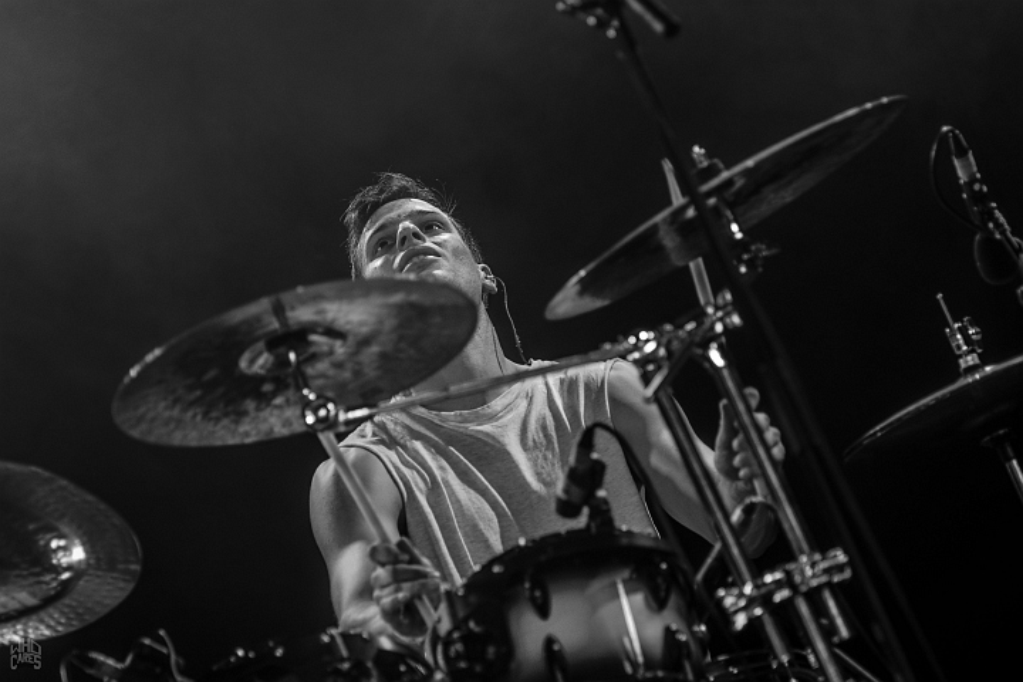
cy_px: 341
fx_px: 4774
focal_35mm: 168
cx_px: 512
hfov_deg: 12.2
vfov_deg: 8.2
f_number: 2.8
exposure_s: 1/100
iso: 1000
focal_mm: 112
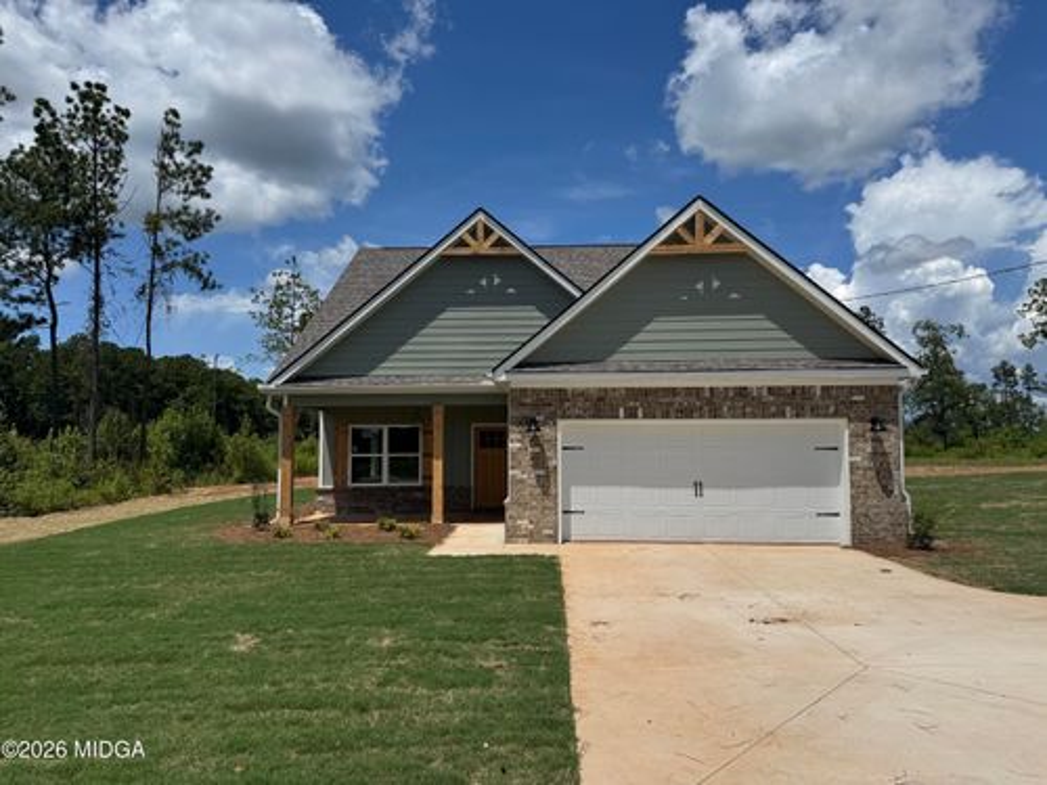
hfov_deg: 71.6
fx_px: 726
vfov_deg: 56.8
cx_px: 524
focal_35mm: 24
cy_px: 392
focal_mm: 6.76
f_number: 1.78
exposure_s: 1/10417
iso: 80
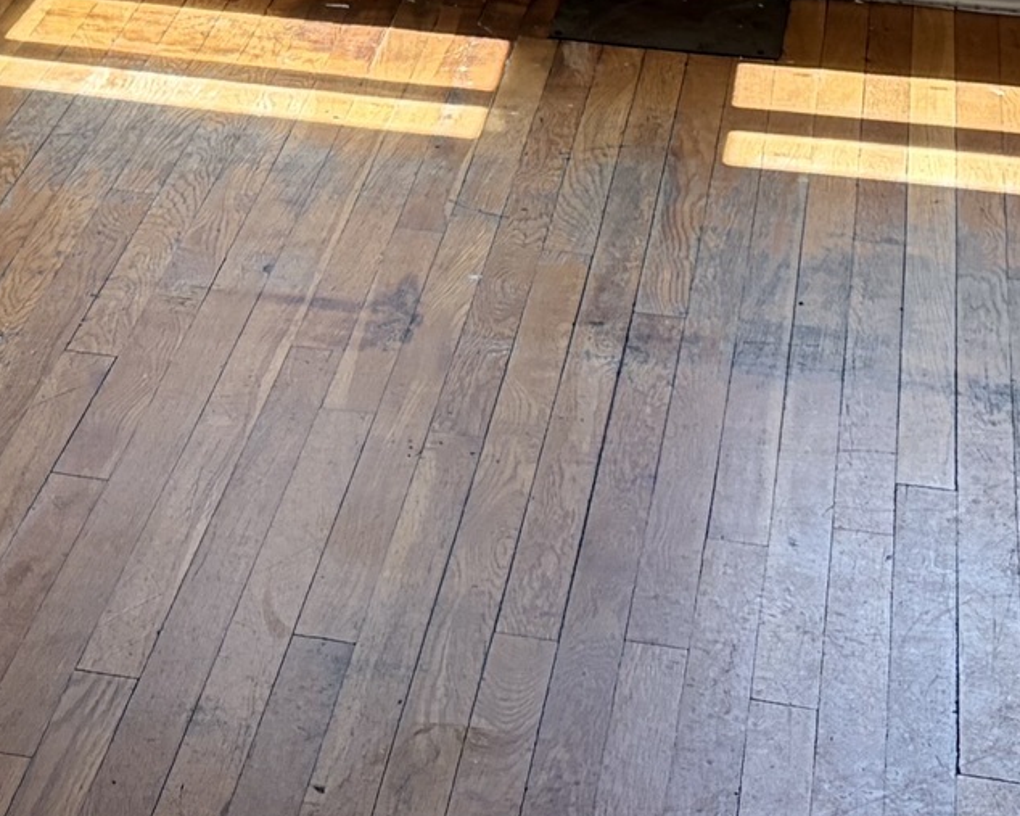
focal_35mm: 123
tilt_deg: -6.2
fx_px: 3713
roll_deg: -0.5
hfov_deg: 15.2
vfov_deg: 11.3
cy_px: -810
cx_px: -135
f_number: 1.6
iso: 40
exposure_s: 1/176
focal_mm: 5.96
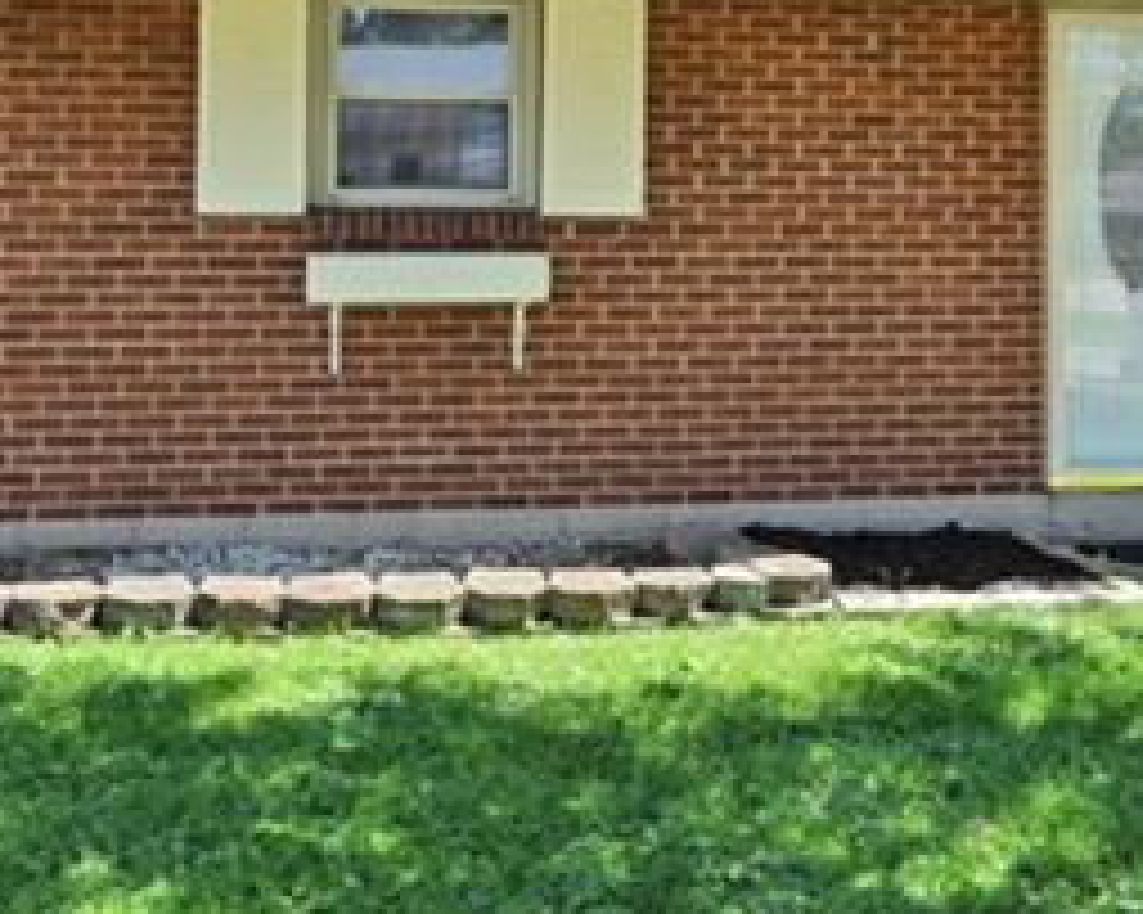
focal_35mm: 53
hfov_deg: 35.4
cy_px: 117
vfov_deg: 27.7
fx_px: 1792
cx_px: 616
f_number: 5.6
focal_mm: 14
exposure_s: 1/250
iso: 125
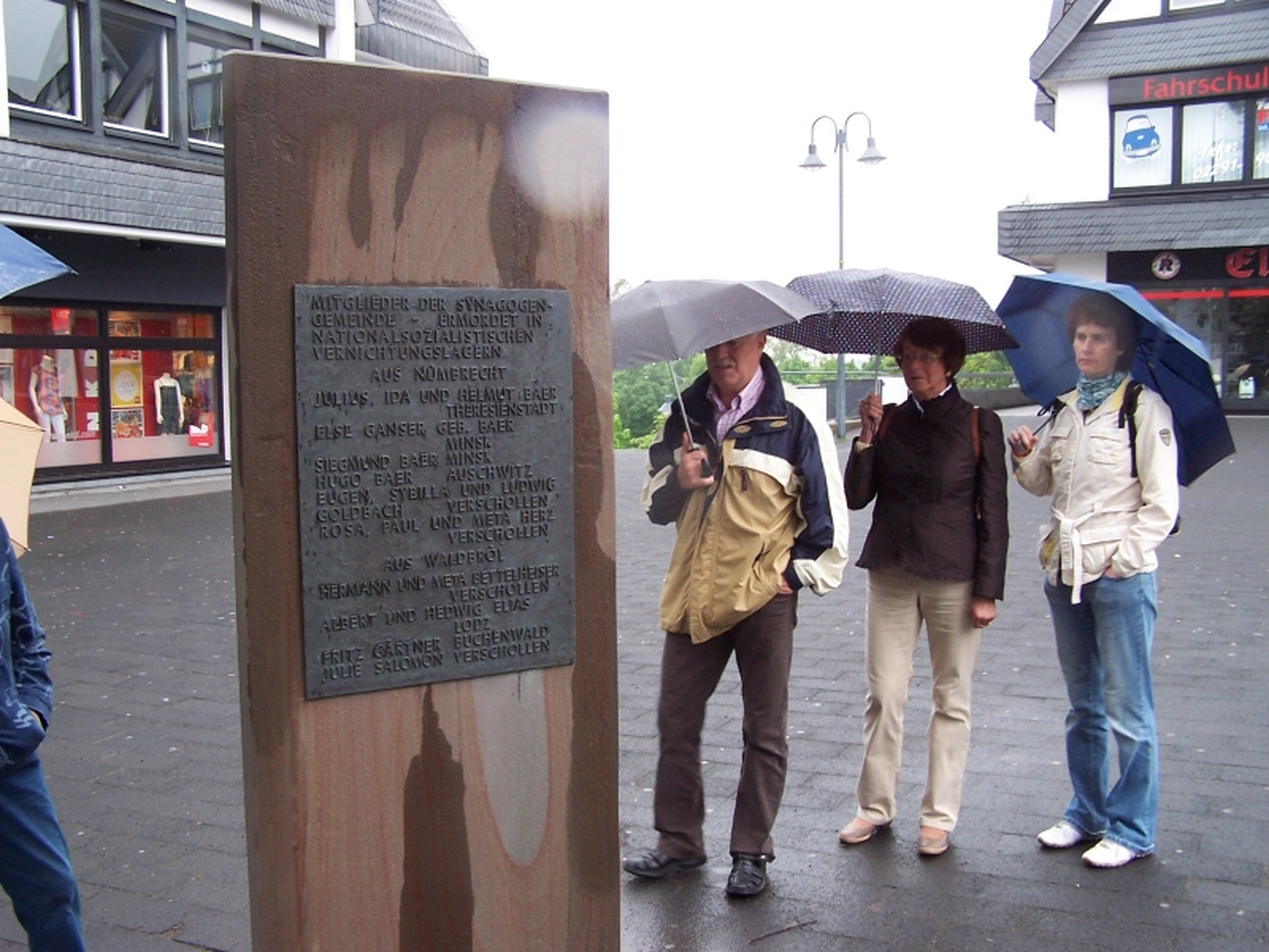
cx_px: 634
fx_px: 1393
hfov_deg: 49.0
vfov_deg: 37.7
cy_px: 476
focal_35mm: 38
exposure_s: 1/30
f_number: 2.8
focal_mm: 6.3
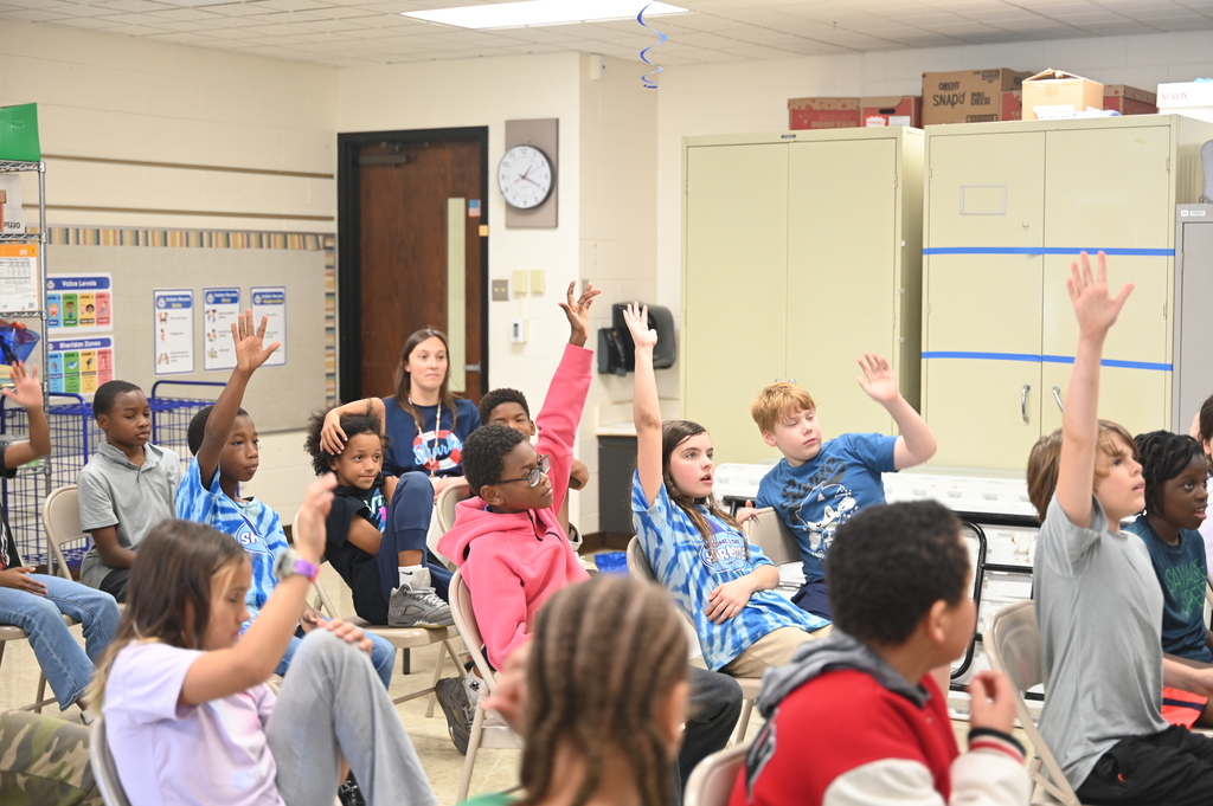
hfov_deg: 36.9
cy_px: 403
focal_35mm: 54
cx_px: 606
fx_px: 1818
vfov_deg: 25.0
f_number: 2.8
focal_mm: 54
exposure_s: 1/125
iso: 900
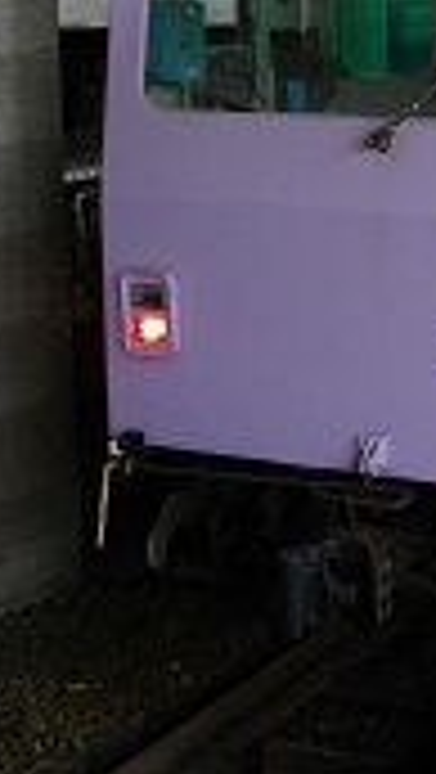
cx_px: 587
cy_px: 144
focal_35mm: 79
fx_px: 1620
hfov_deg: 14.6
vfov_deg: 26.3
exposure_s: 1/50
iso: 200
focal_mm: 5.7
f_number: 2.9
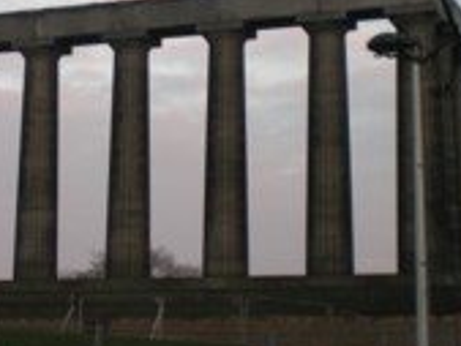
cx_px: 115
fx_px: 1346
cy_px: 104
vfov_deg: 14.6
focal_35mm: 101
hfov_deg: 19.3
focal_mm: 6.3
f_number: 3.1
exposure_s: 1/85.6
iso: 64
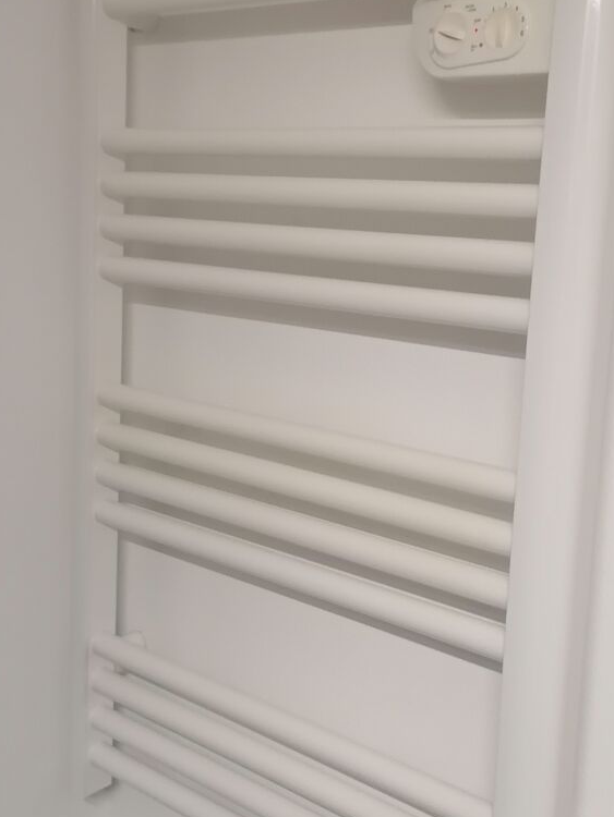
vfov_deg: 39.6
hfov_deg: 30.3
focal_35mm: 48
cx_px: 273
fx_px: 1135
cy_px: 364
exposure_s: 1/33.3
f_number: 1.8
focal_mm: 5.3
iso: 320
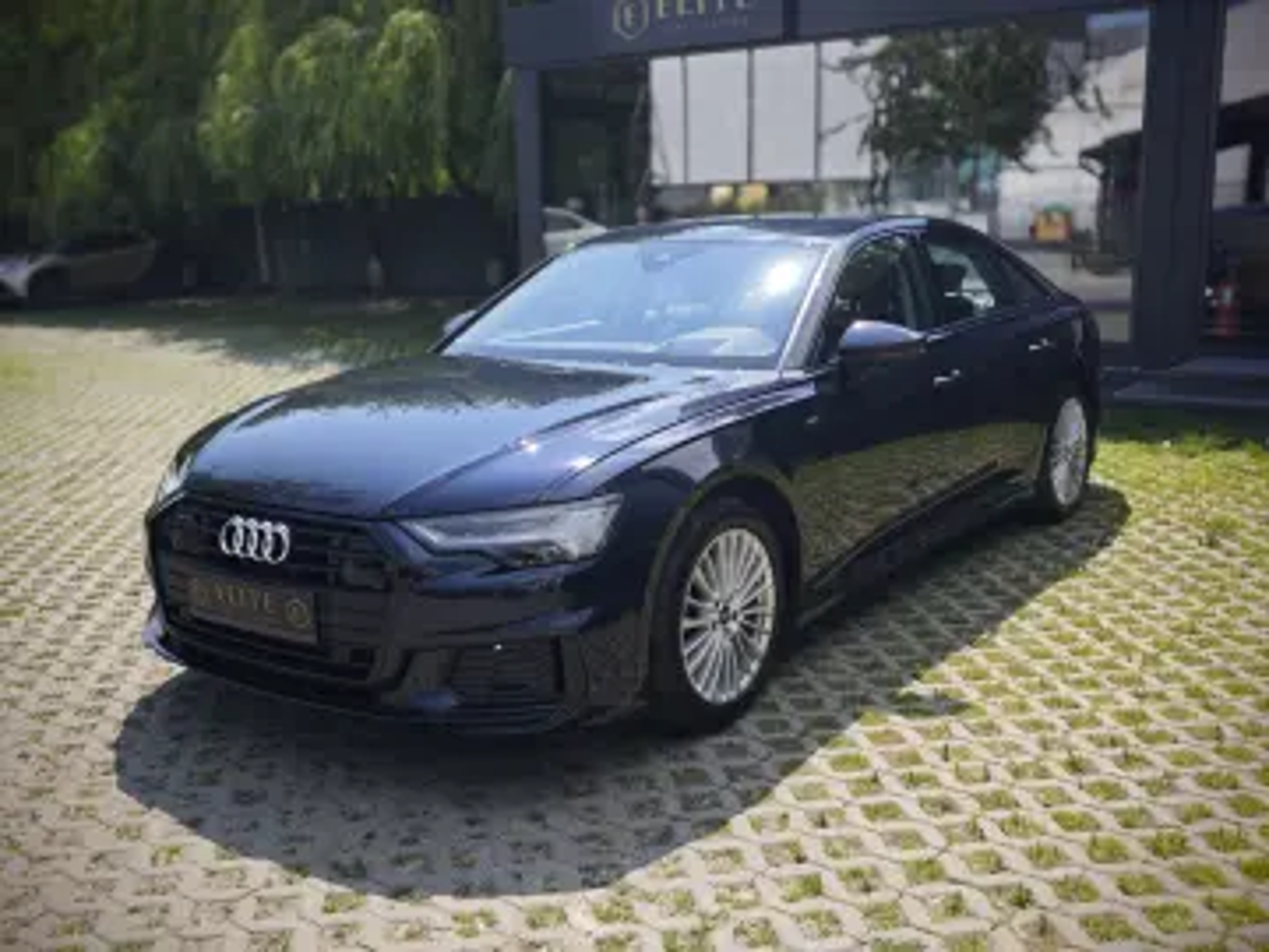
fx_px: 1283
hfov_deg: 52.6
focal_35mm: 35
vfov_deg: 40.7
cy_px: 476
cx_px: 634
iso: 50
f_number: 1.4
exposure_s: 1/1722
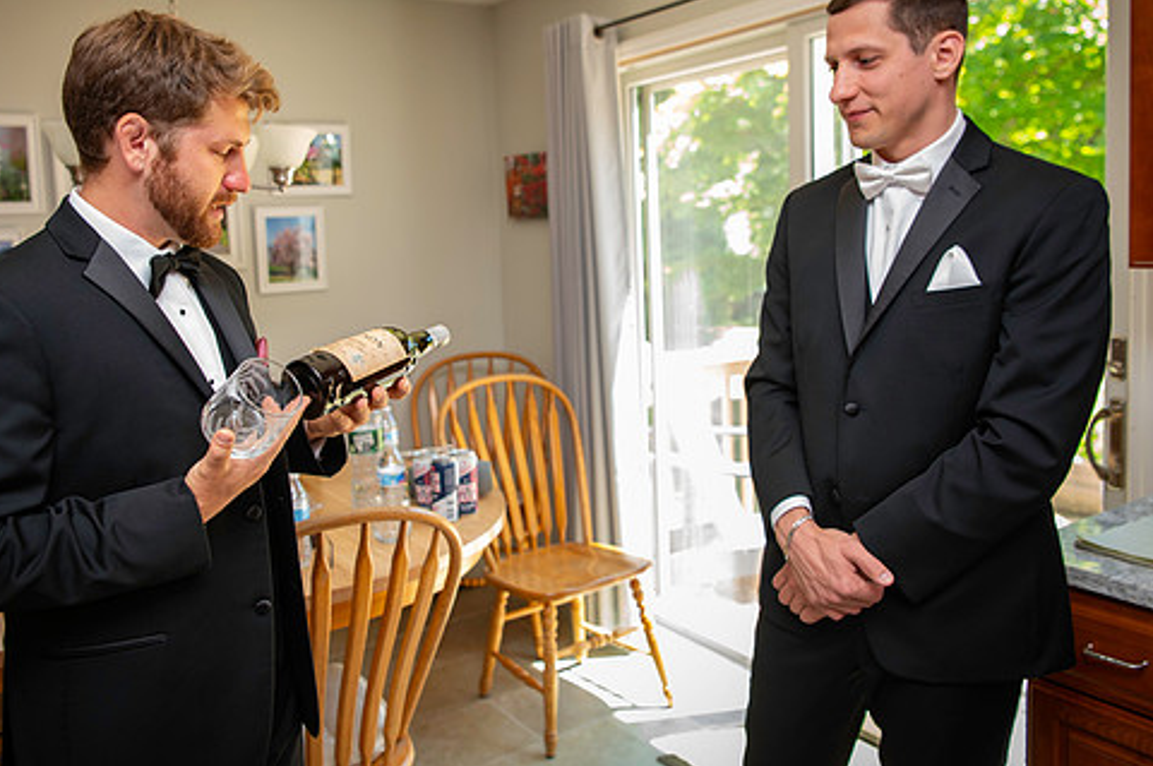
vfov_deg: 44.6
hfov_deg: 63.6
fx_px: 928
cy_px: 307
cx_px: 526
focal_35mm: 29
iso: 640
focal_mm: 24
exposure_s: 1/125
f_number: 2.8
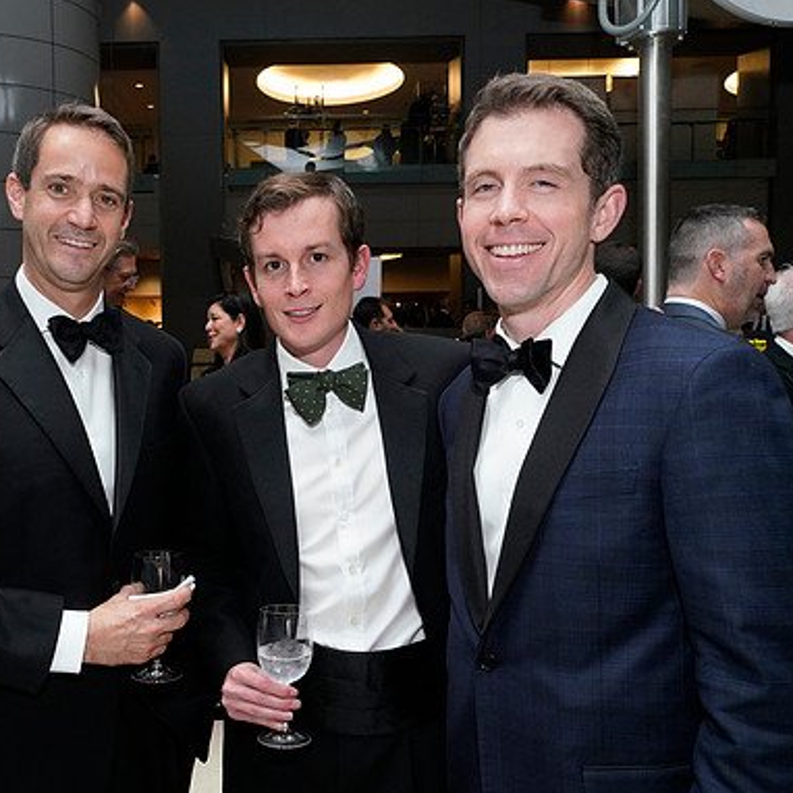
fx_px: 803
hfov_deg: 51.7
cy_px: 398
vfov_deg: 52.5
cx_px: 274
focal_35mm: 31
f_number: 8
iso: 5000
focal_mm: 24
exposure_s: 1/125
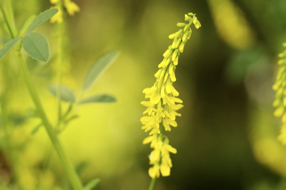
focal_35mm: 105
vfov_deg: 13.0
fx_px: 833
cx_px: 143
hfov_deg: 19.5
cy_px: 95
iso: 1600
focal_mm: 70
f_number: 4.5
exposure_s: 1/1600
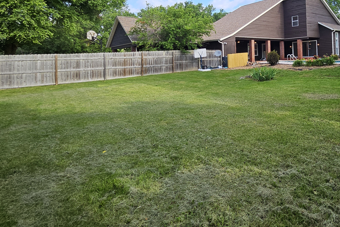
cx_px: 248
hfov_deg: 71.7
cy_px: 51
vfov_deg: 52.2
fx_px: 217
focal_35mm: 23
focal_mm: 1.74
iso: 32
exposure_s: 1/568
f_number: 2.2
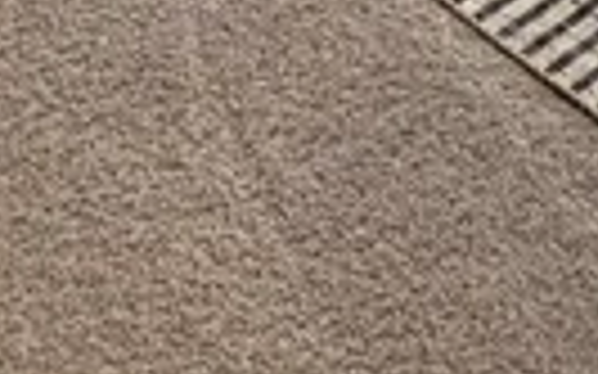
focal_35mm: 114
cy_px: -1127
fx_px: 1857
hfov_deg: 18.0
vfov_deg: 7.7
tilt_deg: -9.8
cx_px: 63
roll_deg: -1.7
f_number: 2.2
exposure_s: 1/120
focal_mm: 2.22
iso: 200
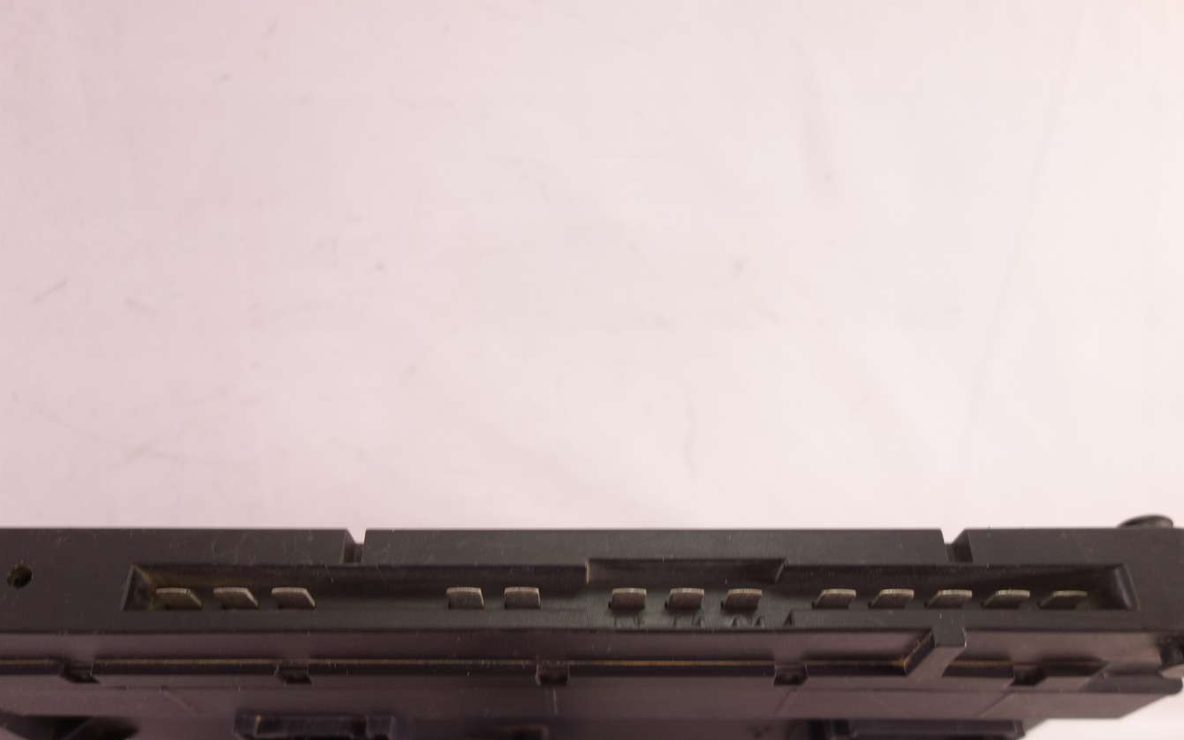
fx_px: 936
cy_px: 394
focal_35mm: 29
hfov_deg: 64.6
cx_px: 588
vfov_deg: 43.1
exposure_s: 1/100
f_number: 2
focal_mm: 10.4
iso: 200
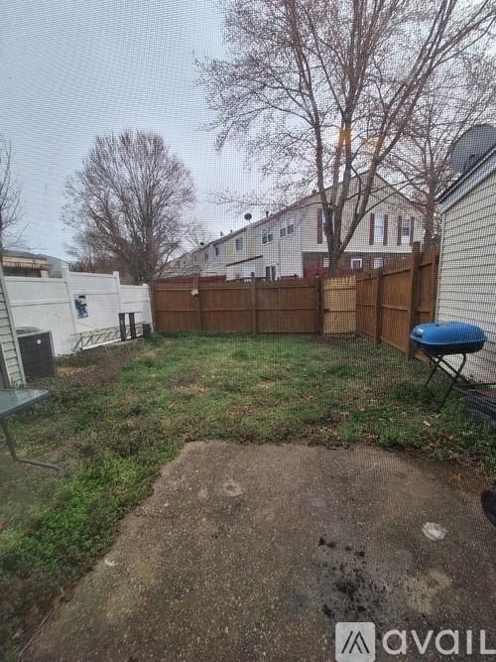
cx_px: 248
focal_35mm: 13
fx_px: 248
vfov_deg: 106.2
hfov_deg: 89.9
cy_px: 331
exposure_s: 1/698
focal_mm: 1.74
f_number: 2.2
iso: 40
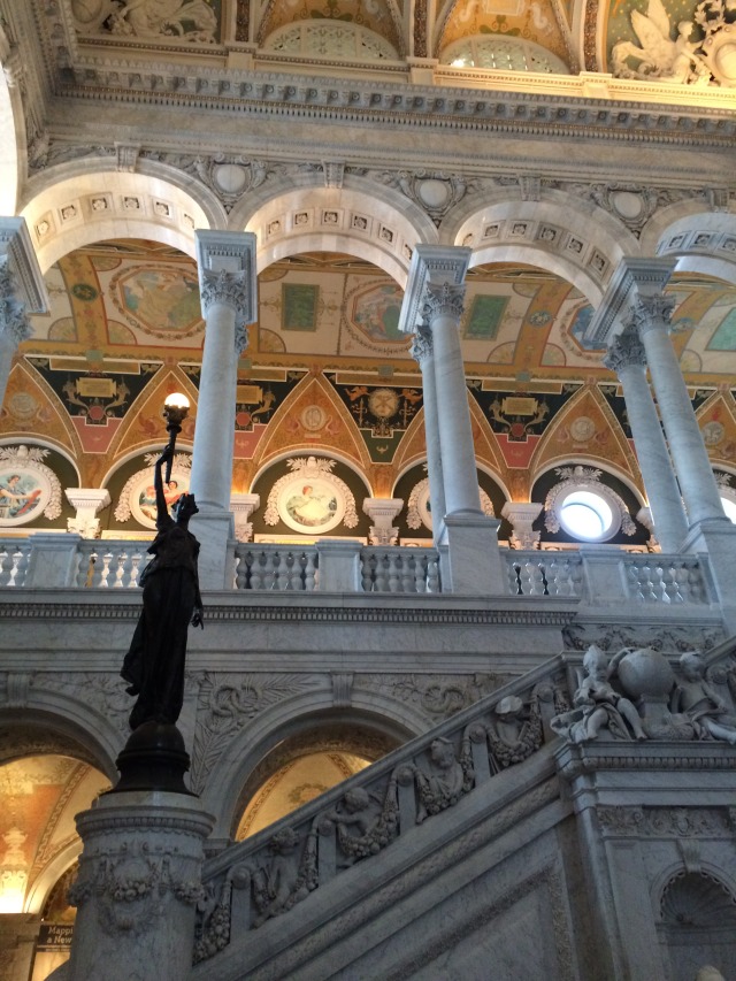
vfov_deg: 61.7
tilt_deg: +30.1
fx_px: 822
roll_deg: +2.3
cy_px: 490
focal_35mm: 29
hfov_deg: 48.2
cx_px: 368
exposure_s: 1/30
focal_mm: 4.15
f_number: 2.2
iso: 250
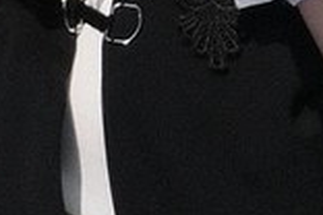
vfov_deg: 1.5
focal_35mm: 906
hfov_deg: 2.3
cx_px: -507
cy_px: 269
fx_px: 8128
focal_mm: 78.7
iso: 640
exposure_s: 1/2500
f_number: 5.6
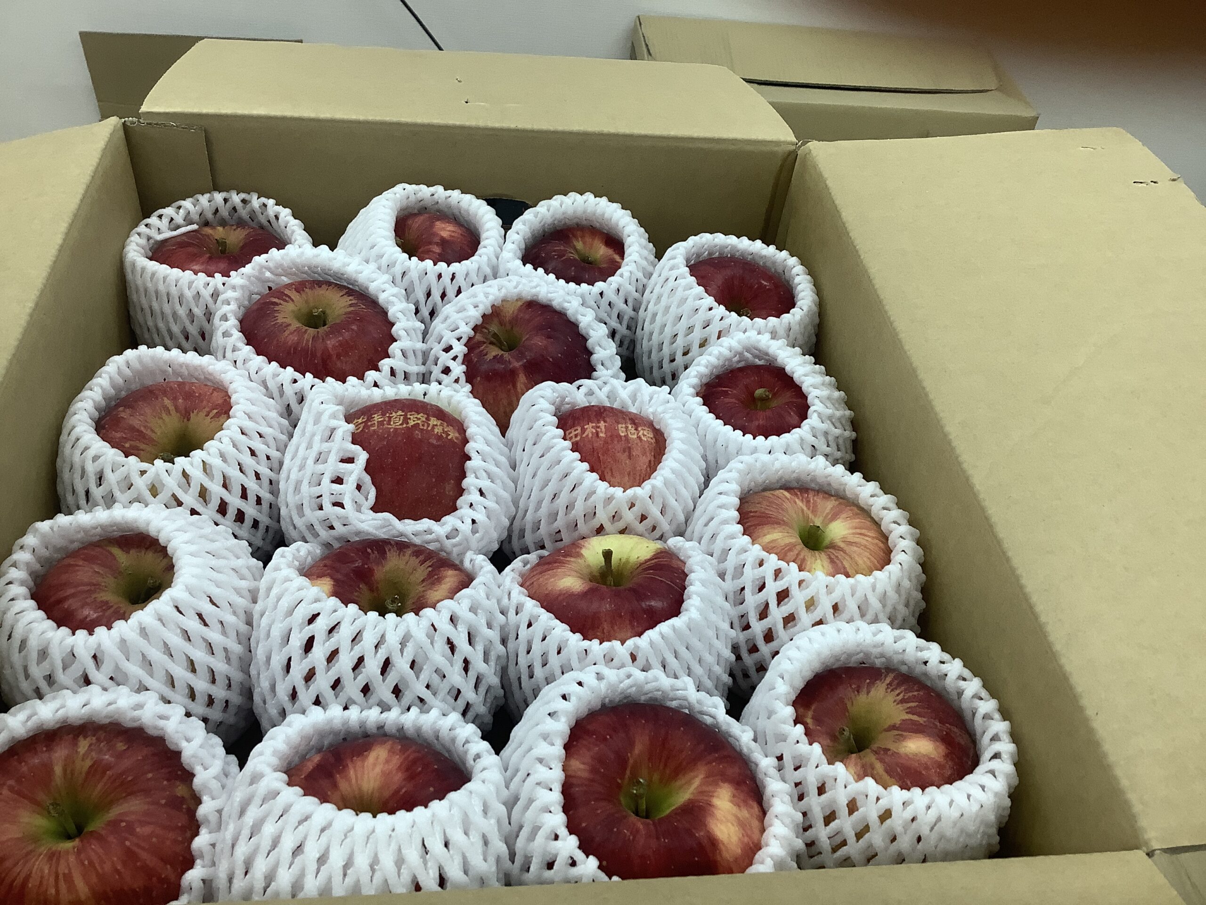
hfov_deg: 58.4
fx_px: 1080
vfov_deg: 45.4
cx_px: 603
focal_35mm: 31
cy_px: 452
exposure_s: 1/100
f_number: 2.4
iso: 64
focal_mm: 3.3
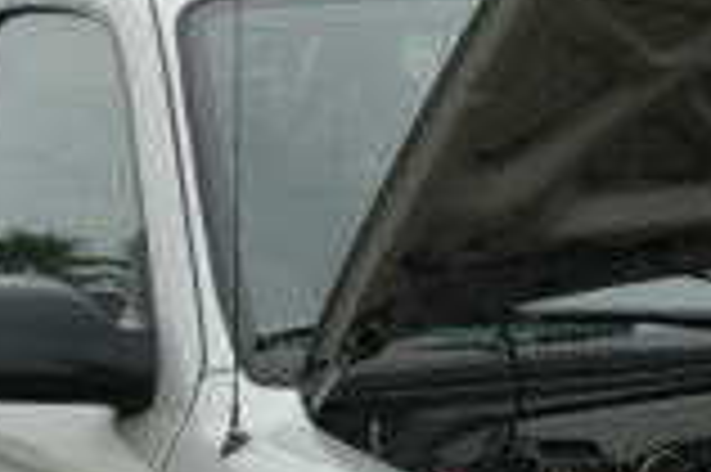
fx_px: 3236
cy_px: 503
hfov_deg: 12.3
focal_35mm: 164
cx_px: 796
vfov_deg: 8.3
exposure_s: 1/1250
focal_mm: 24
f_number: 3.8
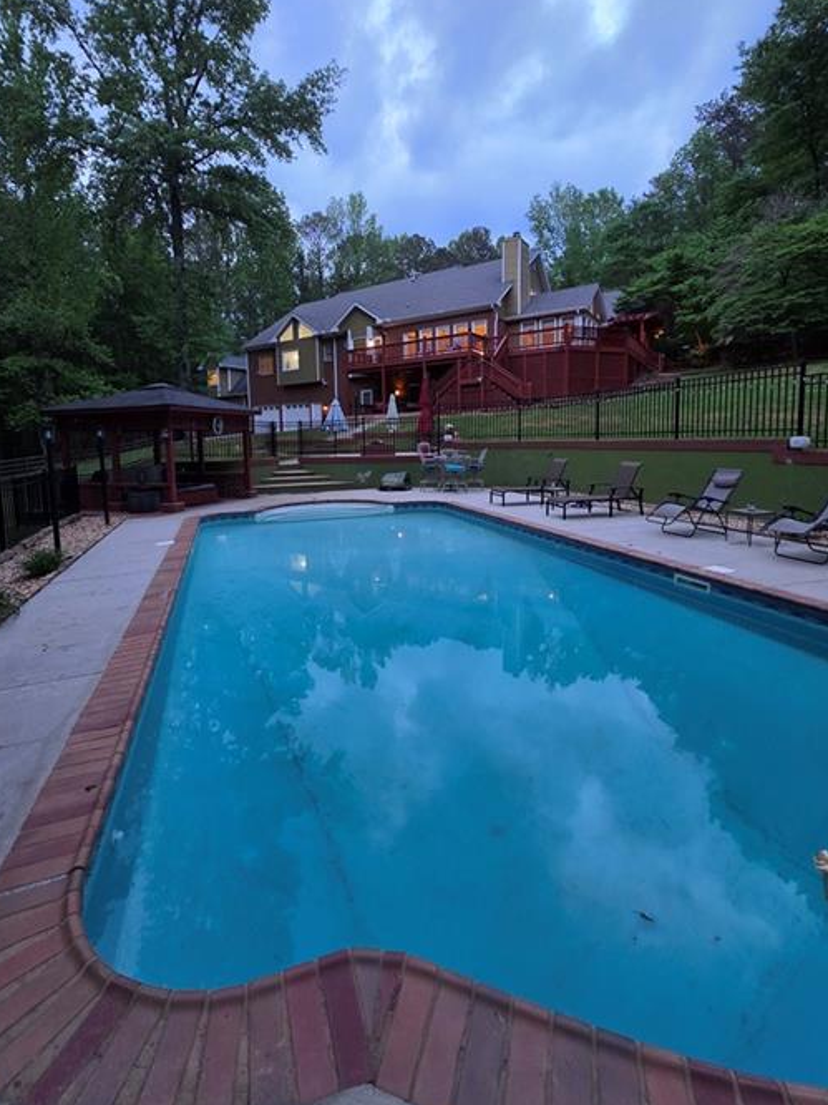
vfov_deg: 97.7
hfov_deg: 81.5
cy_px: 484
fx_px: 479
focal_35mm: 15
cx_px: 380
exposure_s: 1/60
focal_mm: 2.2
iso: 200
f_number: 1.9
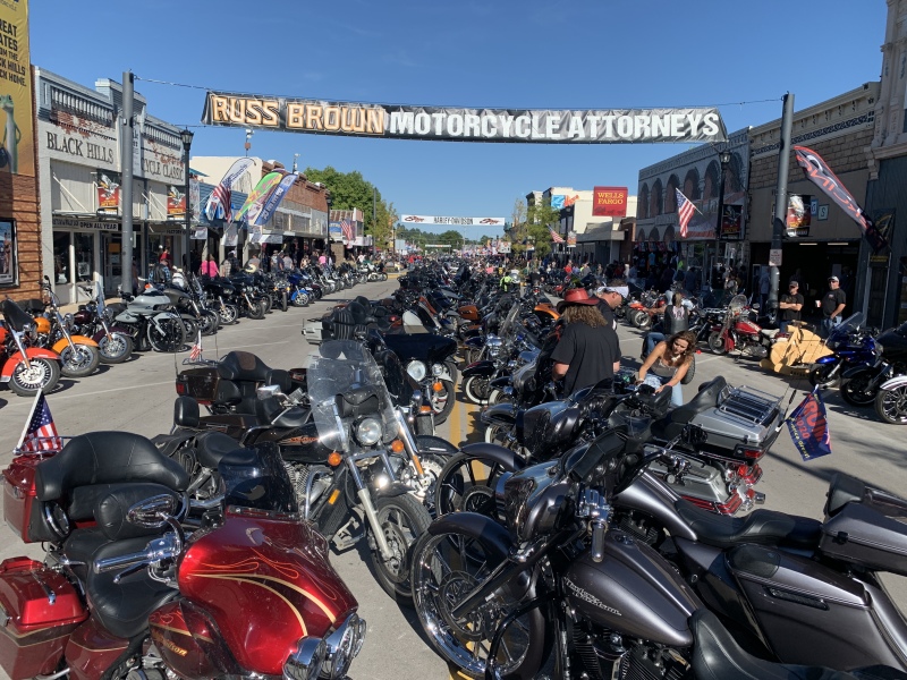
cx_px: 454
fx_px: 681
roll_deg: -1.1
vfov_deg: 53.1
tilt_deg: -6.3
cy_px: 340
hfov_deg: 67.3
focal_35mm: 26
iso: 25
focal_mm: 4.25
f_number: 1.8
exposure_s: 1/2160
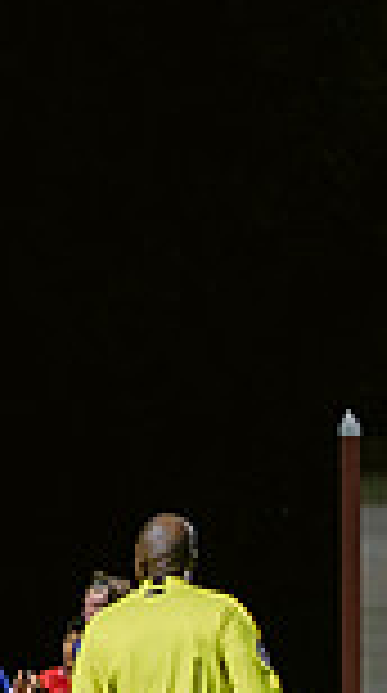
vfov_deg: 4.1
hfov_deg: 2.2
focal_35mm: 533
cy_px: 785
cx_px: -1388
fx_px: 9777
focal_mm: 90
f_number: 3.5
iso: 2000
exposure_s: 1/160
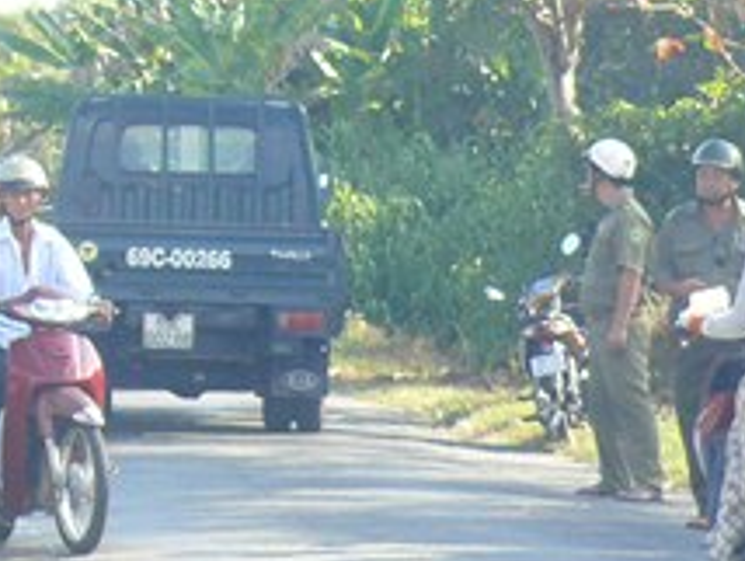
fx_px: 5882
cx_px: 411
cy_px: 110
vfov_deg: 5.5
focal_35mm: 273
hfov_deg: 7.2
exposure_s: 1/200
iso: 200
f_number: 4.5
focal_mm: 14.3
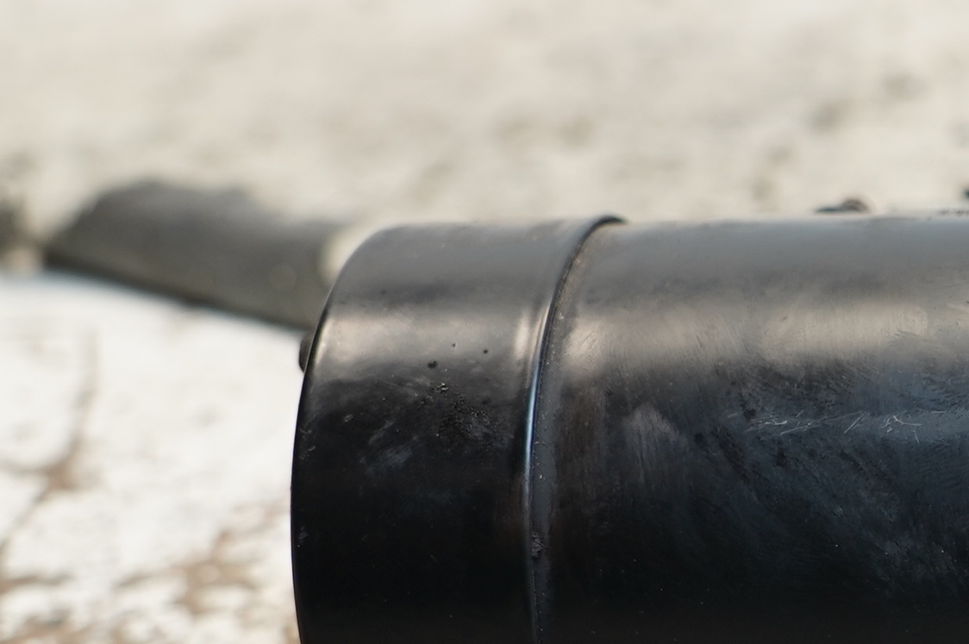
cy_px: 416
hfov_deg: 19.0
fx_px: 2662
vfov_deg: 13.8
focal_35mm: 99
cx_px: 1295
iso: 320
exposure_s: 1/60
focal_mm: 25
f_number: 4
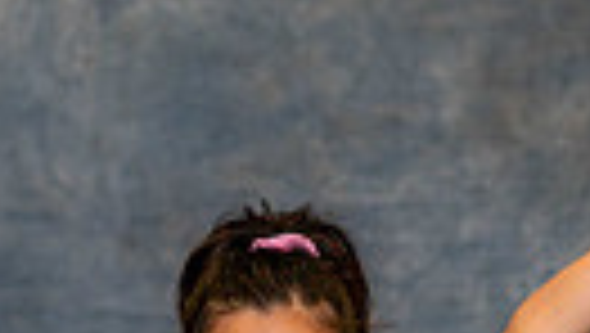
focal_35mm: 443
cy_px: 661
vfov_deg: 2.7
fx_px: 6938
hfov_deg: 4.9
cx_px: 118
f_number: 1.4
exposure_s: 1/200
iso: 200
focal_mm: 85
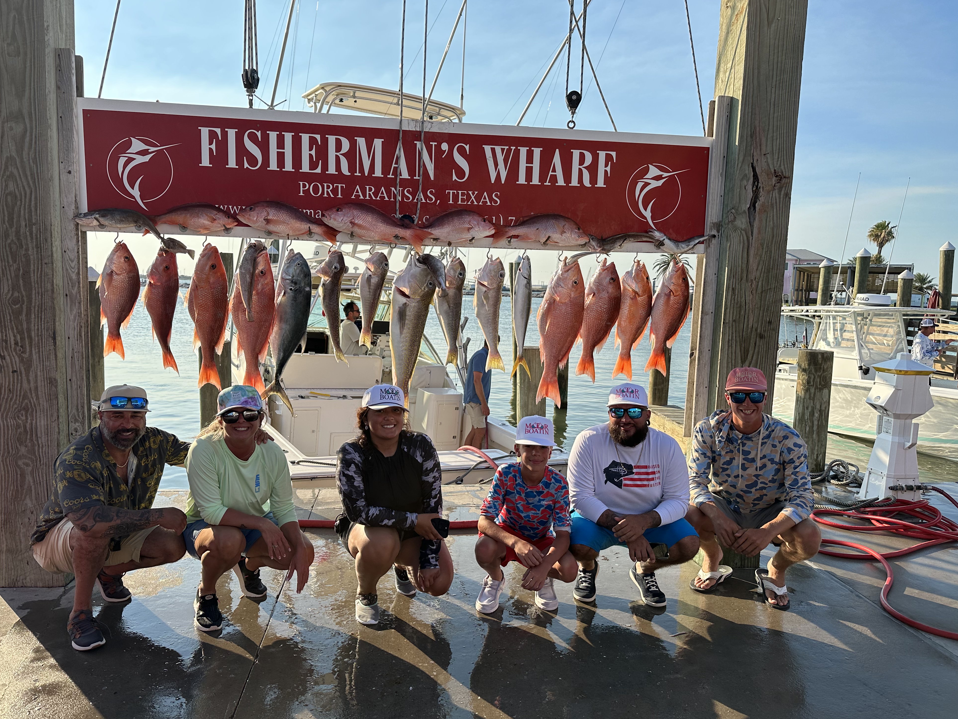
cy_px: 364
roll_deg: -2.3
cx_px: 460
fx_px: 692
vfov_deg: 54.9
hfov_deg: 69.4
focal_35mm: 25
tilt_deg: -8.0
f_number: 1.78
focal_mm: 6.86
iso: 80
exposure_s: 1/2591
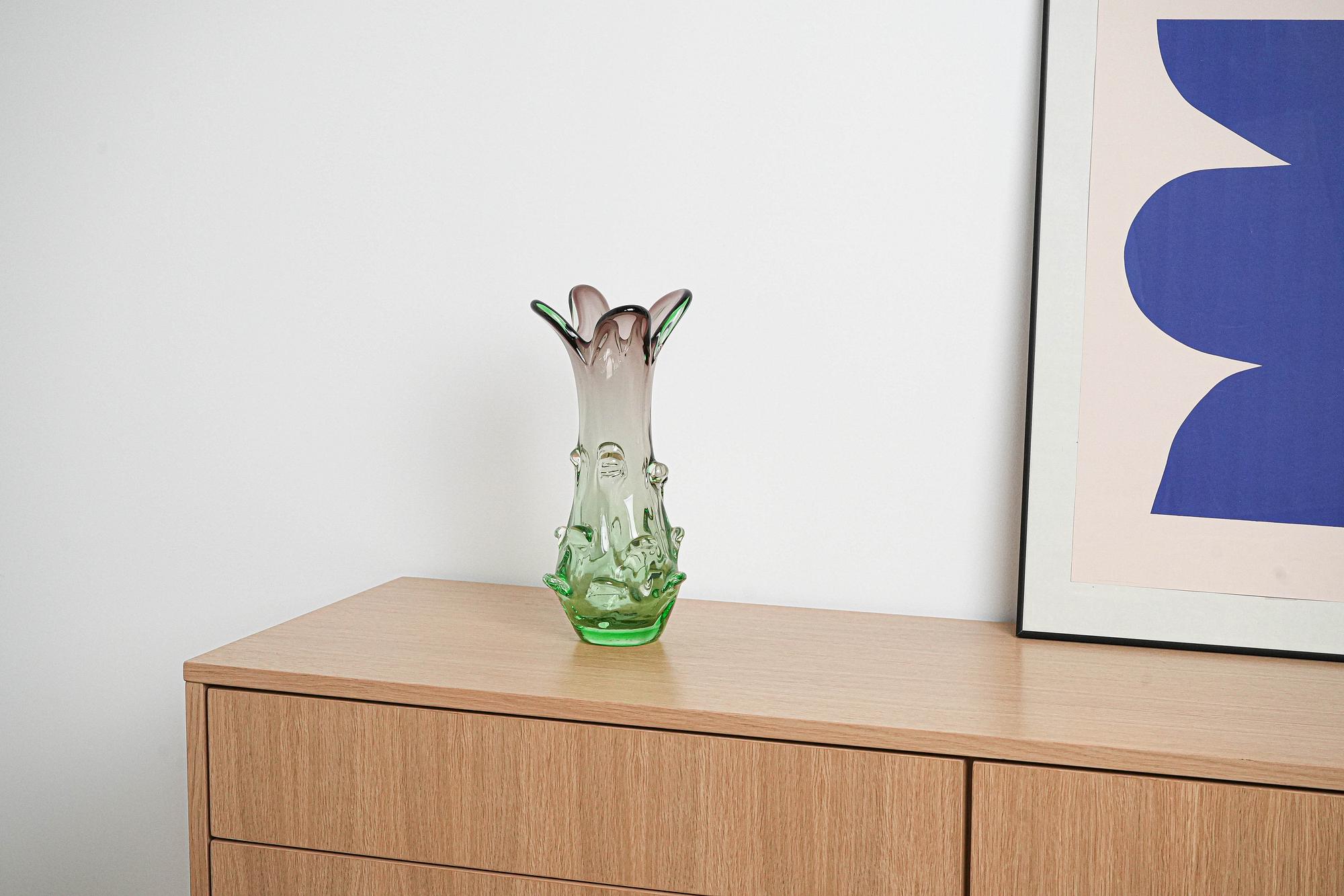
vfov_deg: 19.5
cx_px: 672
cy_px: 448
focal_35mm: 70
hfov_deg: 28.8
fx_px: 2613
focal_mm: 70
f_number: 9
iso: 2500
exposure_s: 1/80
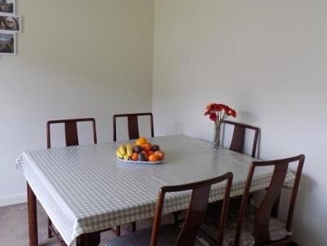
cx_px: 144
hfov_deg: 53.8
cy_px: 119
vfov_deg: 41.8
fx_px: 321
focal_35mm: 34
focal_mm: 4
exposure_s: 1/30
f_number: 3.1
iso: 125
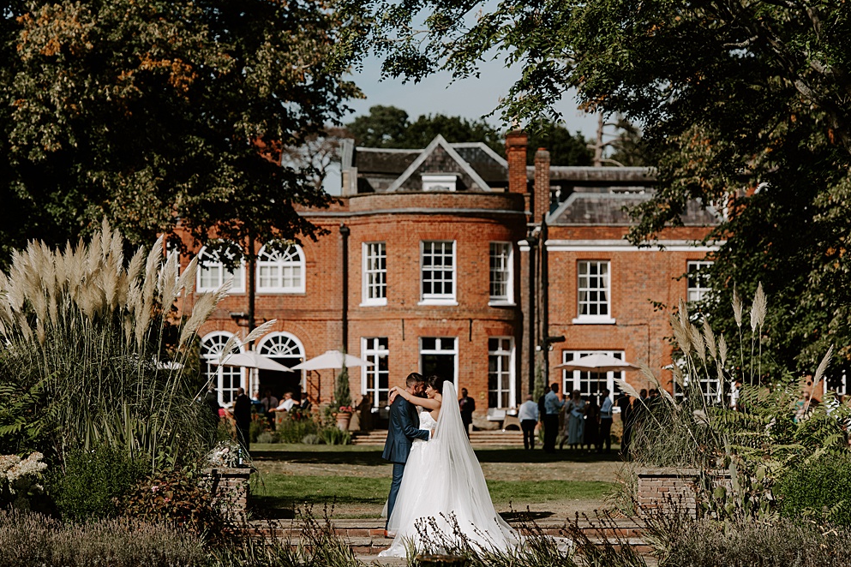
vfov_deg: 10.1
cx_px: 423
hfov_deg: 15.1
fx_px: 3215
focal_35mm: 136
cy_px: 282
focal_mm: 135
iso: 400
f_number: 4
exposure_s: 1/4000
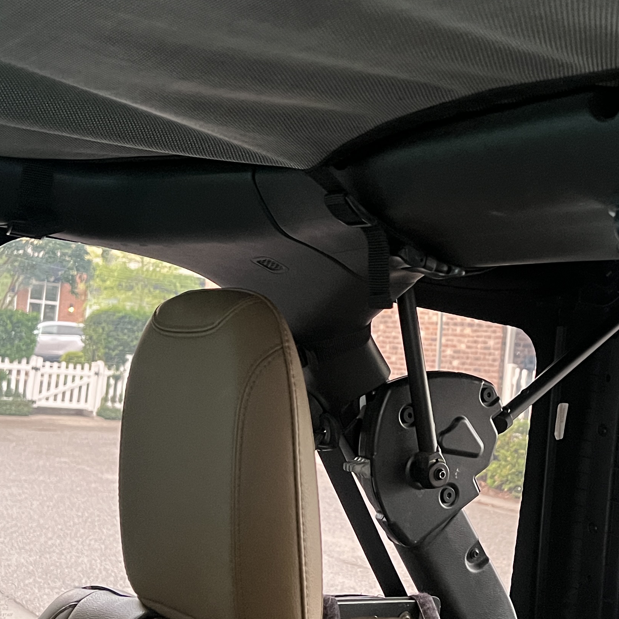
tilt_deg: +4.0
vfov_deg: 30.0
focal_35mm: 57
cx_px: 442
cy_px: 291
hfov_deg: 29.7
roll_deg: -4.8
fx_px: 1153
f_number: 1.5
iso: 500
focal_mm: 5.7
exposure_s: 1/53
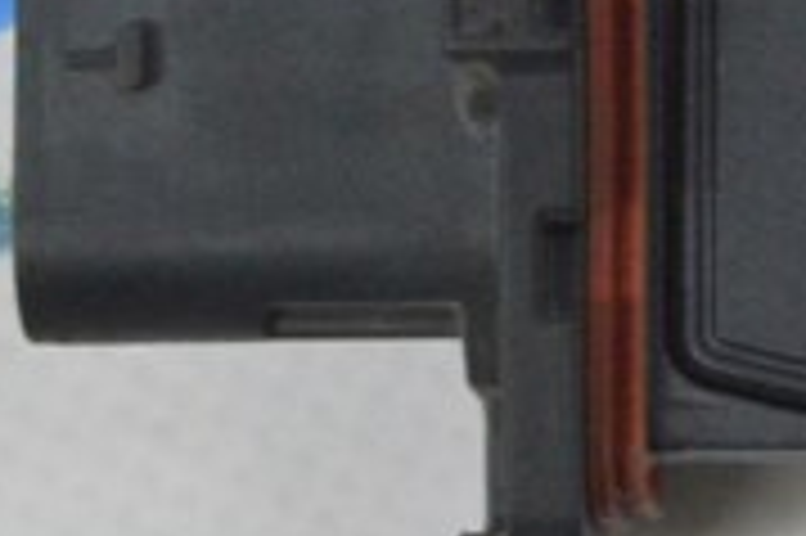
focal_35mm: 296
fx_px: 6616
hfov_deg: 6.9
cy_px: -110
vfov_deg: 4.6
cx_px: 910
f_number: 20
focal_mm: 55
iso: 6400
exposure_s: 1/15
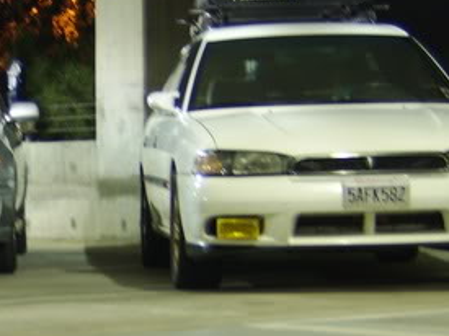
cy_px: 246
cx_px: -39
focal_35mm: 134
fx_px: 1737
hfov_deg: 14.4
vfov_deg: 11.0
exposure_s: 1
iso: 71
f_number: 3.5
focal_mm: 11.93
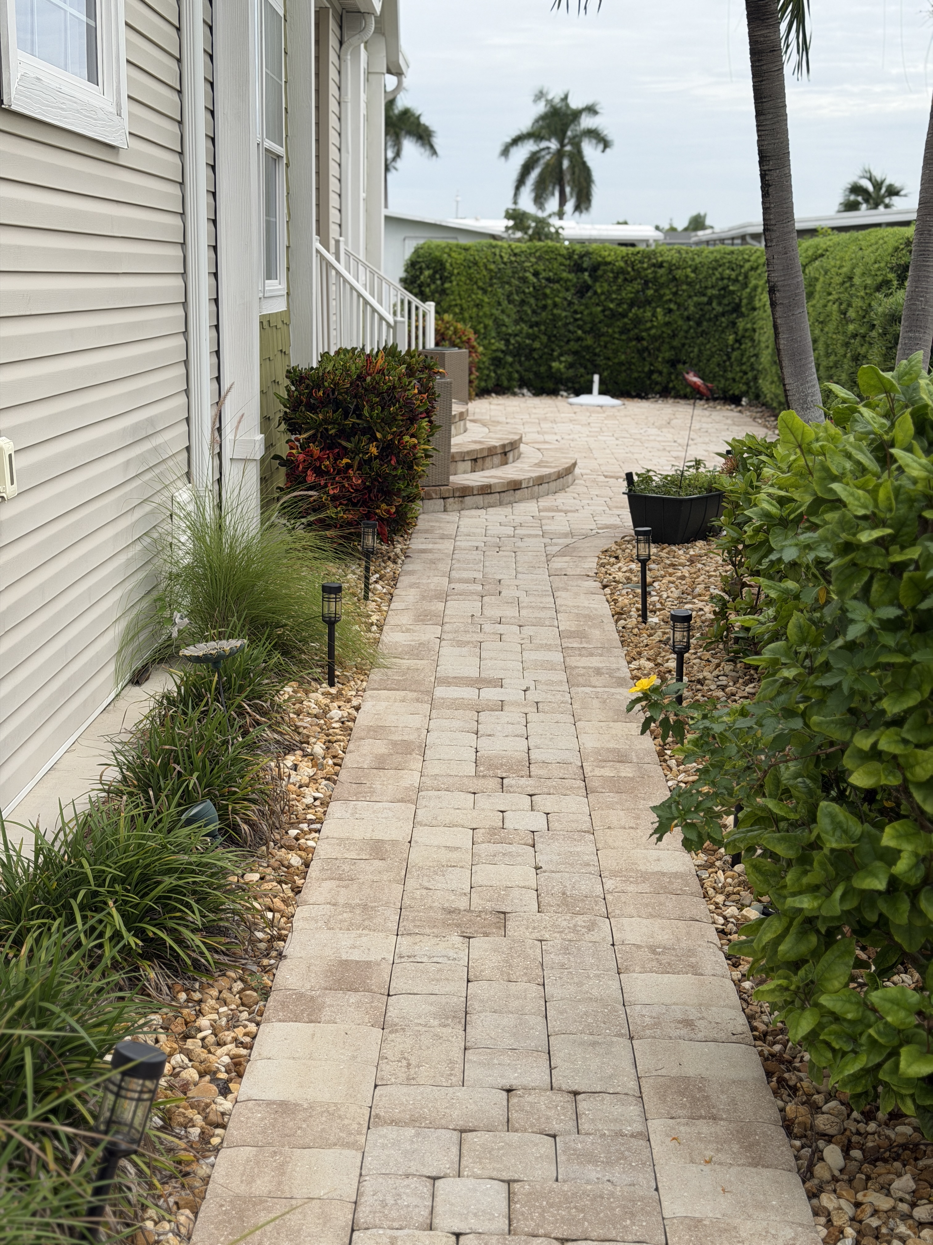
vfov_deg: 39.7
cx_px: 466
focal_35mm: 48
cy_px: 622
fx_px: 1725
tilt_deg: -11.4
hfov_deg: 30.3
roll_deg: -1.5
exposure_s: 1/1883
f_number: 1.78
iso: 64
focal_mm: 6.76
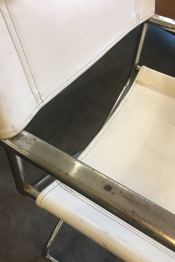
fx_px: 226
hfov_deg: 42.3
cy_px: 134
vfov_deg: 60.3
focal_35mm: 31
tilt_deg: -50.6
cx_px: 83
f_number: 2.2
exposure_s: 1/33
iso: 100
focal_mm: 4.15
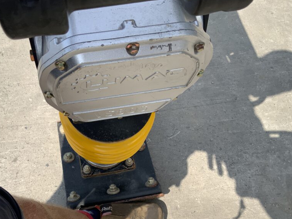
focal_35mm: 39
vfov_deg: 36.5
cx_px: 117
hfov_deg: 47.6
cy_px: 142
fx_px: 329
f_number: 1.8
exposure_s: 1/1279
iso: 16
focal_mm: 3
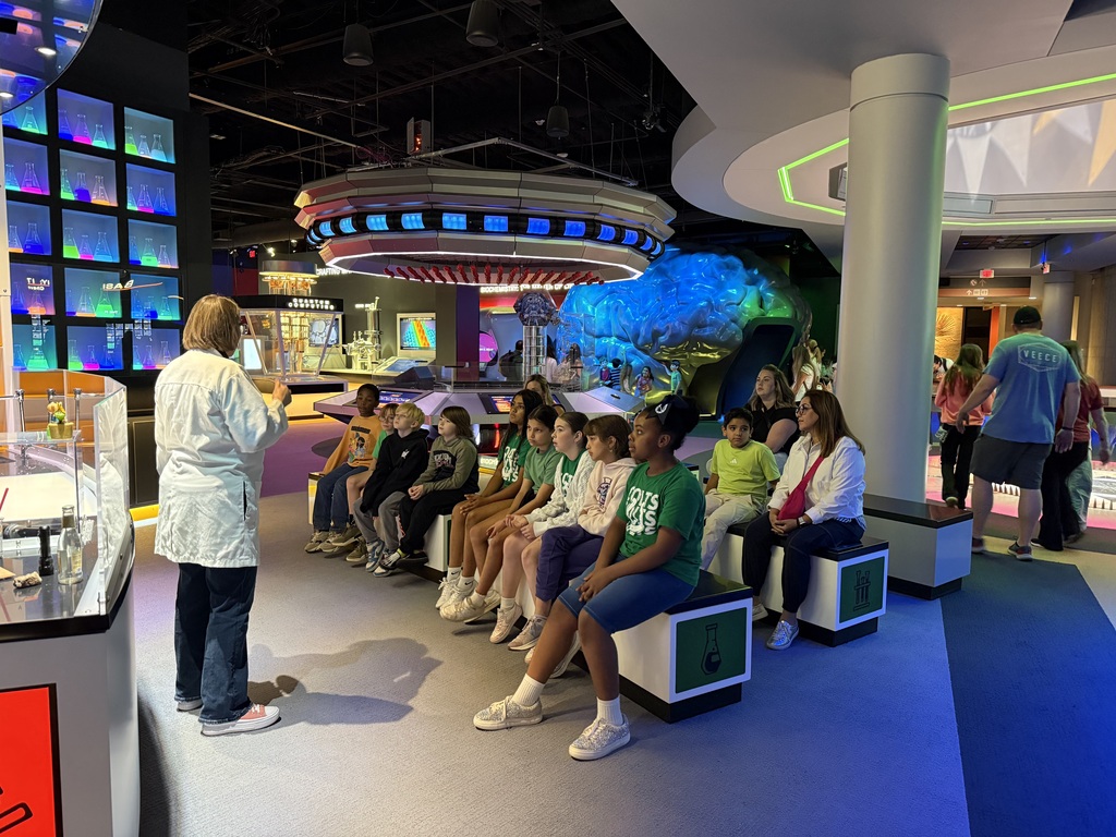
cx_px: 558
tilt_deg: -5.1
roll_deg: -0.6
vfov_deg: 56.8
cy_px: 418
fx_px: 774
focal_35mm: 24
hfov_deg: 71.6
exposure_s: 1/43
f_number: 1.78
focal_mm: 6.76
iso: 800
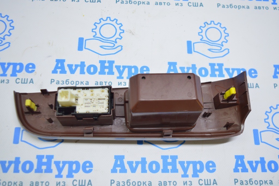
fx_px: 279
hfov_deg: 53.2
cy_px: 93
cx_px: 140
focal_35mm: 36
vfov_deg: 36.8
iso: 400
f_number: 4
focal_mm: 24
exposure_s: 1/50
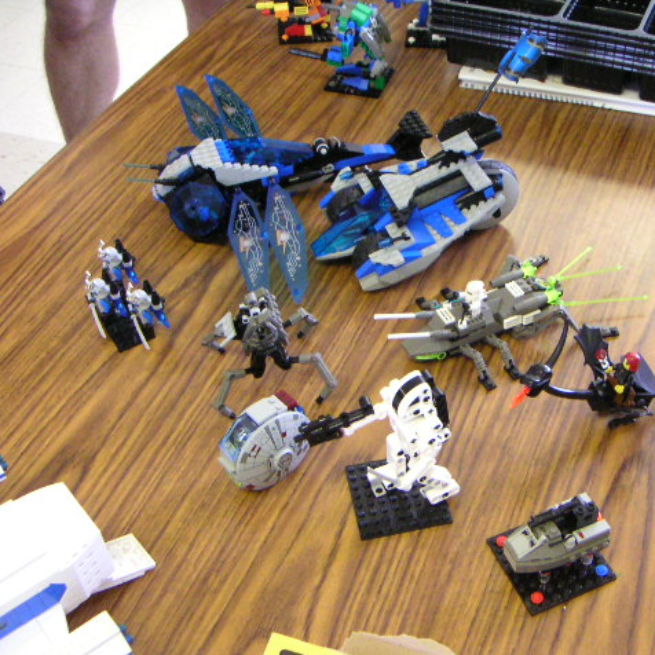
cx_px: 418
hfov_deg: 38.1
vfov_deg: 38.3
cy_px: 326
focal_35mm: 44
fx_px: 942
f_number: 2.8
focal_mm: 4.8
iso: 400
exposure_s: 1/60
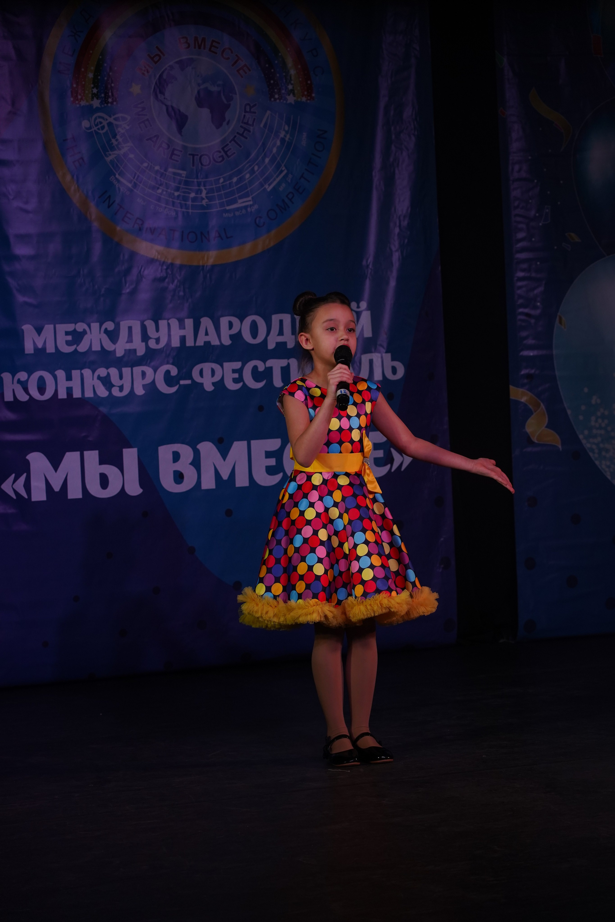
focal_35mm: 75
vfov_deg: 27.0
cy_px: 461
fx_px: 1922
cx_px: 308
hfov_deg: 18.2
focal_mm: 75
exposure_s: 1/400
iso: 1600
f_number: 5.6
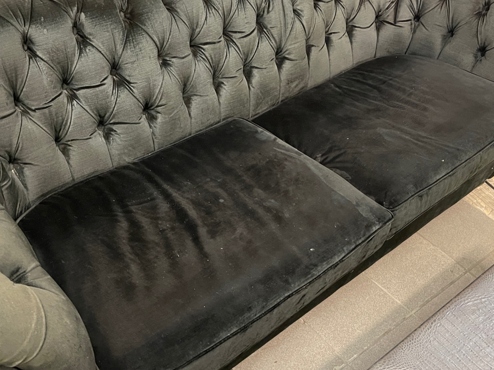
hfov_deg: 43.5
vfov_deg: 33.5
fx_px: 614
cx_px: 184
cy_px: 214
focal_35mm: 43
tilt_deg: -45.2
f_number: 1.6
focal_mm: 5.1
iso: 640
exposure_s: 1/33
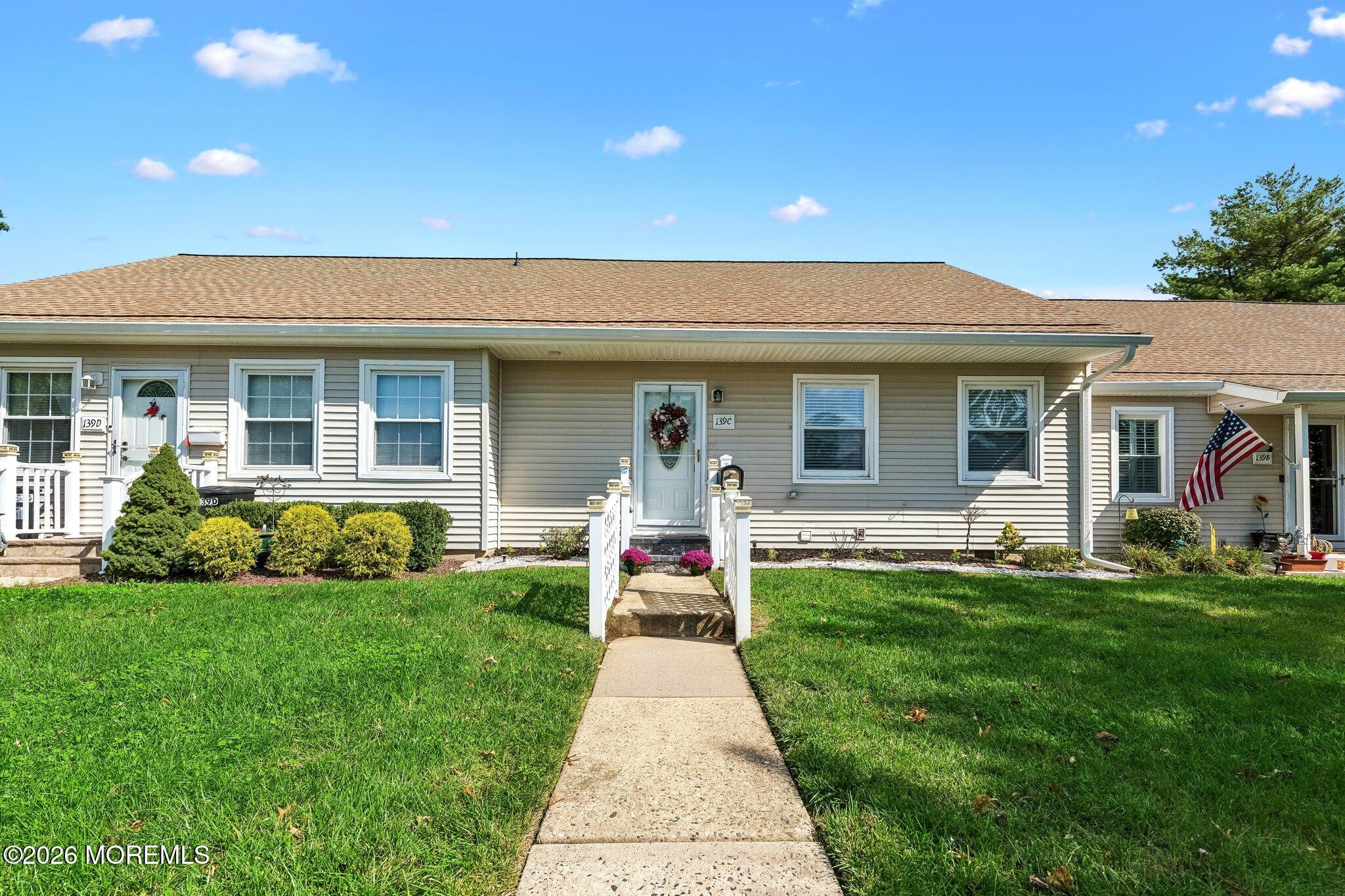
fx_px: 560
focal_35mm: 15
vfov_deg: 77.3
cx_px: 672
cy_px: 448
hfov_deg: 100.4
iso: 1250
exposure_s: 1/3200
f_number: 7.1
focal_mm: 15
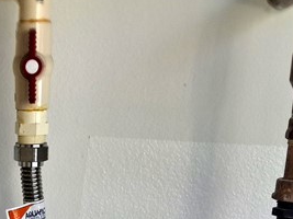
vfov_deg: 13.8
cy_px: 388
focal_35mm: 96
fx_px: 812
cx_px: -13
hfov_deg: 19.7
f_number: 1.8
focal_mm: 4.69
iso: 32
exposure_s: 1/120
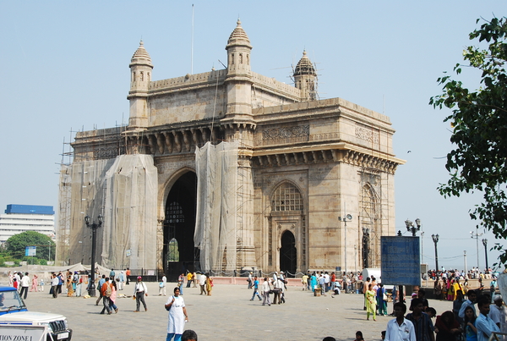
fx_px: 741
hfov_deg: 37.8
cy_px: 170
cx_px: 254
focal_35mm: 52
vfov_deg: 25.9
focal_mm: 35
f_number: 8
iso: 200
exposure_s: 1/250
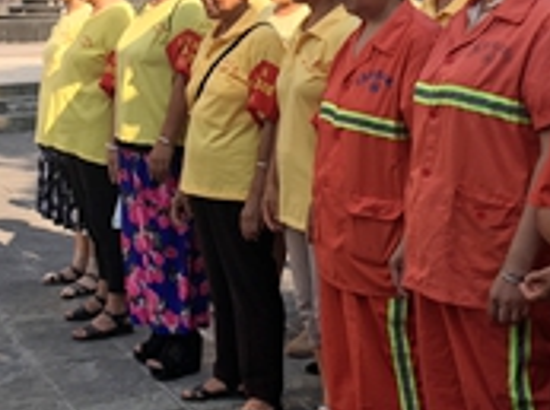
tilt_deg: -6.7
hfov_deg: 23.2
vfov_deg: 17.5
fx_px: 1332
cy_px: 154
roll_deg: +1.0
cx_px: 181
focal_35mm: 84
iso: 25
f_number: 2.2
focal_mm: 4.15
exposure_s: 1/635
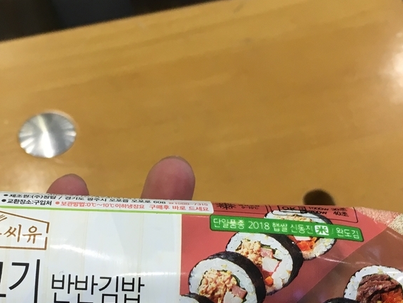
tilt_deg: -61.4
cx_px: 154
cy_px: 279
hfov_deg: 31.5
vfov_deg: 23.3
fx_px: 710
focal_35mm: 61
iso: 64
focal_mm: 4.15
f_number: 2.2
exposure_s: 1/30
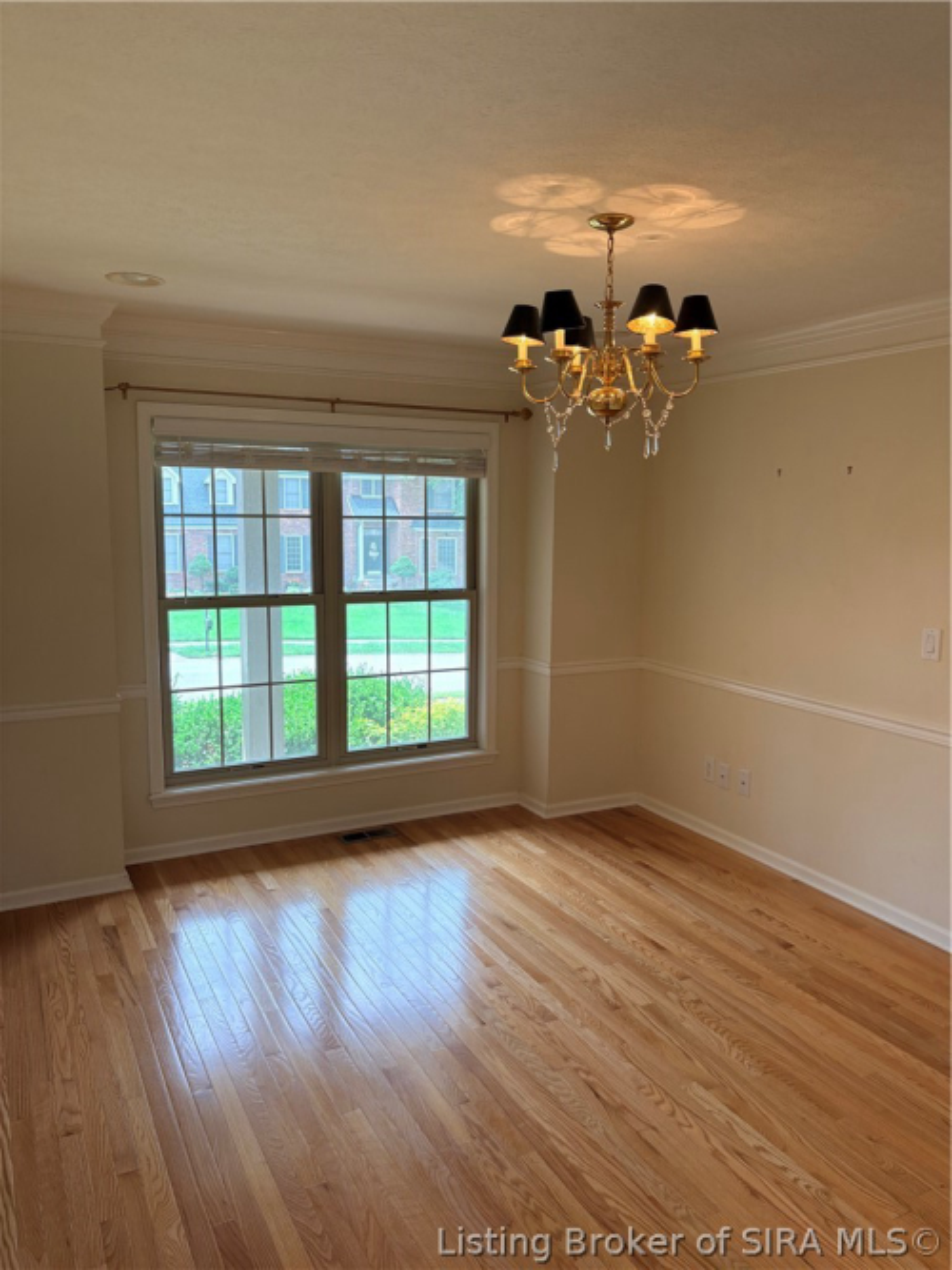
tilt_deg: -6.9
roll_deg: -0.9
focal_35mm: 26
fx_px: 954
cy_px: 635
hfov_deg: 53.0
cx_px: 476
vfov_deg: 67.3
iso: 100
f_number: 1.6
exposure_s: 1/233
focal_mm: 5.96
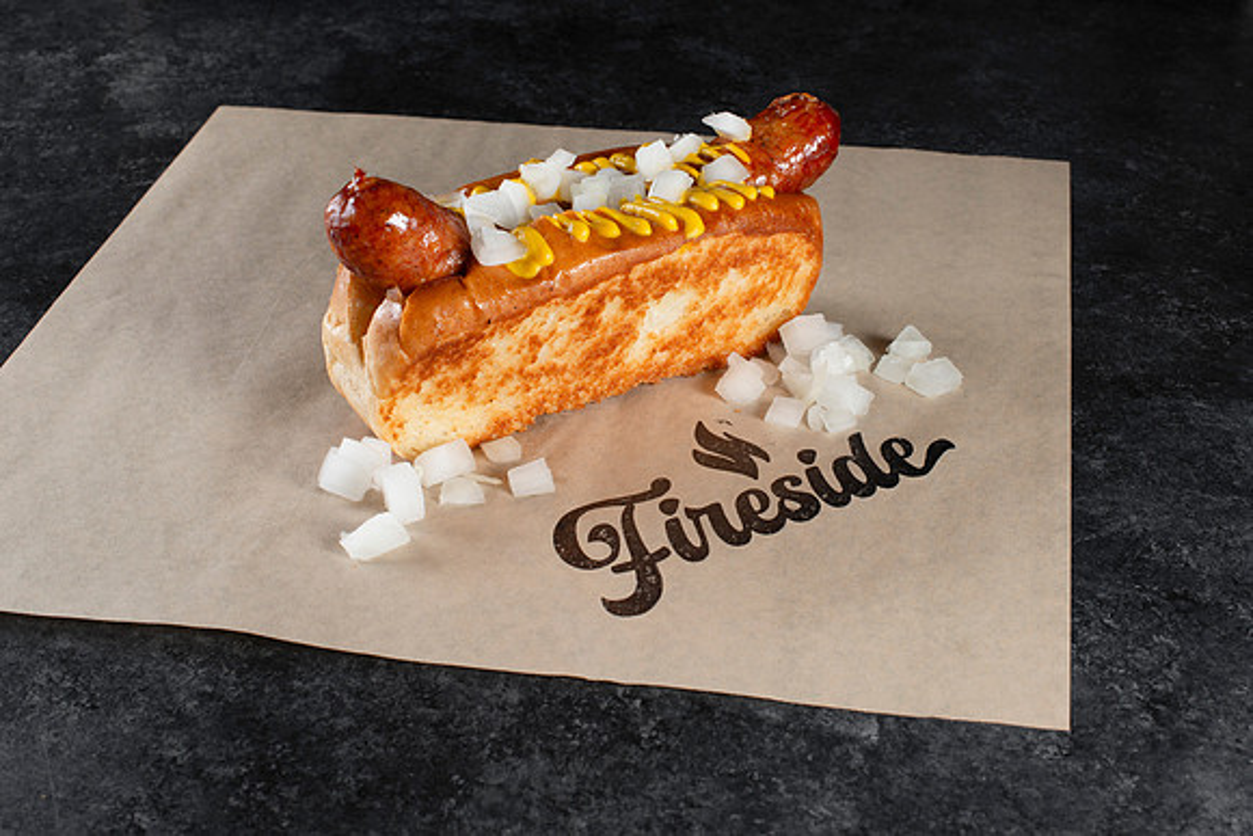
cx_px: 708
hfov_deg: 34.8
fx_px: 1999
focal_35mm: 57
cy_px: 377
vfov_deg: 23.6
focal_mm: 50
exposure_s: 1/60
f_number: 13
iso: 250
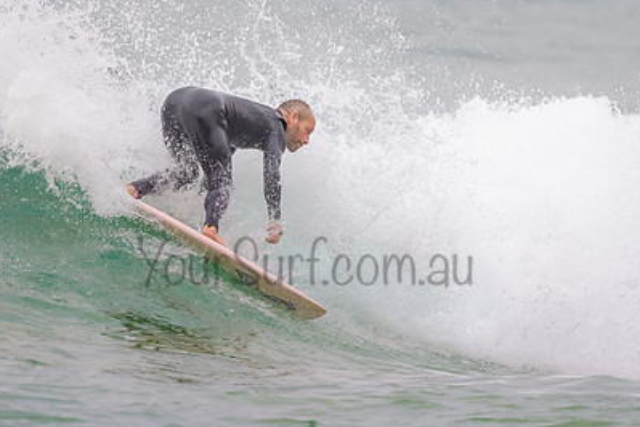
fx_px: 15857
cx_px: 216
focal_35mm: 892
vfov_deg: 1.5
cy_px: 178
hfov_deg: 2.3
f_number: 5.6
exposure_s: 1/800
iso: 320
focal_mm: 500
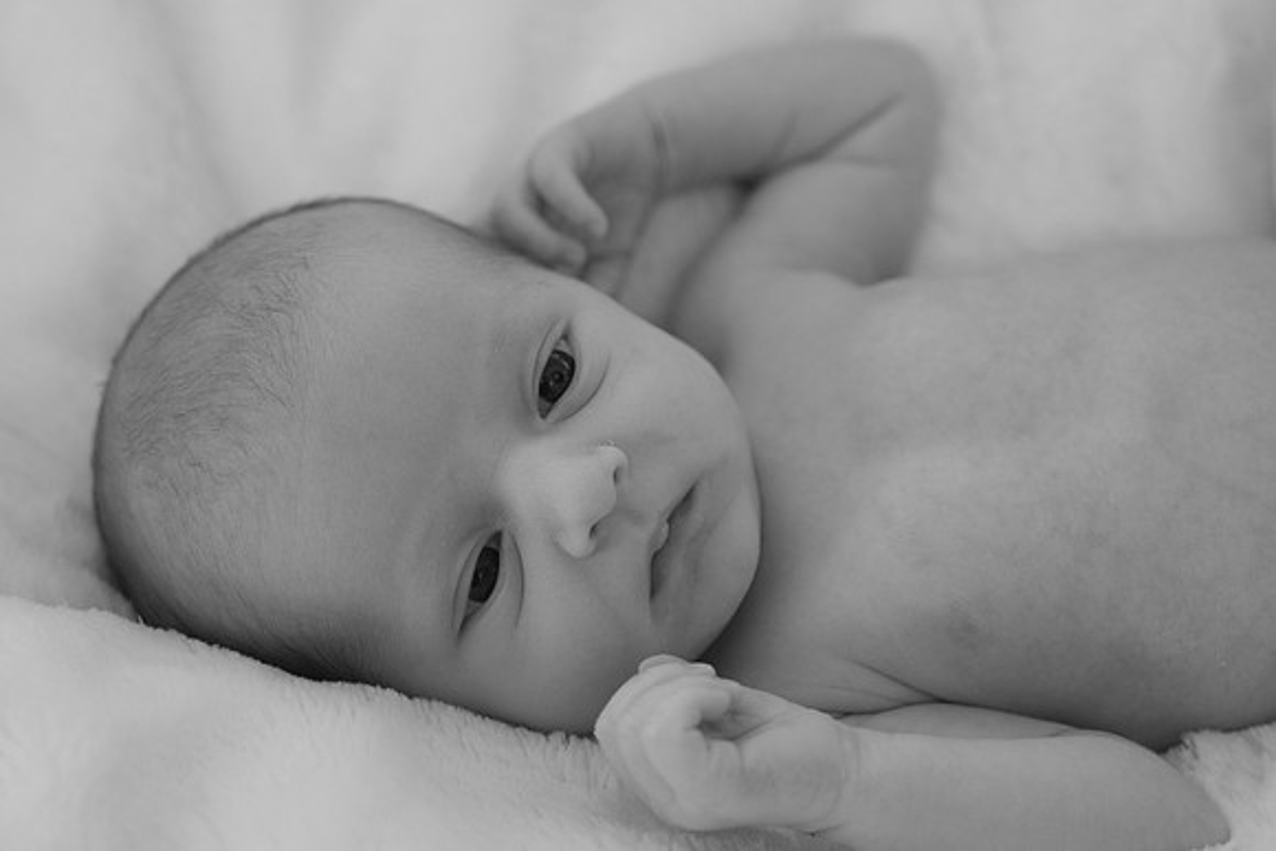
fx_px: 2056
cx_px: 638
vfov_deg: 23.4
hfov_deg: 34.5
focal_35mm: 58
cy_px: 426
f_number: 2.8
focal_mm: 38.8
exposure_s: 1/300
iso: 800
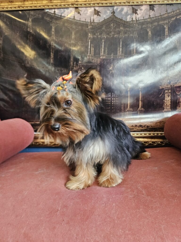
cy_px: 121
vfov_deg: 73.9
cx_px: 90
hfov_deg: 58.9
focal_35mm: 23
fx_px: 160
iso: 640
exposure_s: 1/240
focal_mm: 5.4
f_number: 1.8
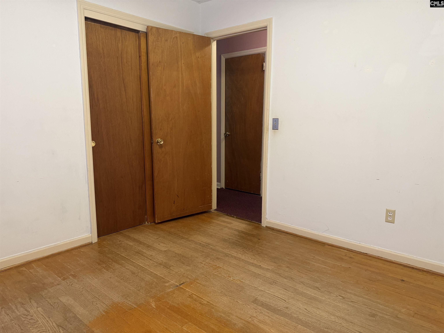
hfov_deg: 71.6
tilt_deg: -9.2
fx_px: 308
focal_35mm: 24
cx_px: 222
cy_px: 166
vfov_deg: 56.8
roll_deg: +0.5
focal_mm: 6.76
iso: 320
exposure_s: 1/60
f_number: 1.78
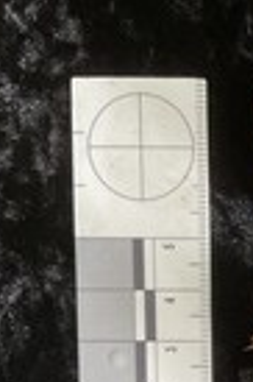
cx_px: 423
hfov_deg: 15.7
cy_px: 319
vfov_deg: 25.8
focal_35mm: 77
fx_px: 814
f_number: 1.8
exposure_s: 1/60
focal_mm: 3
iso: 100
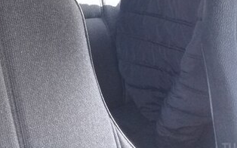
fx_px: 446
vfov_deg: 18.0
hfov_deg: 28.8
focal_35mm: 69
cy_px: -26
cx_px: 33
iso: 125
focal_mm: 3.3
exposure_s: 1/33
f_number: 2.2
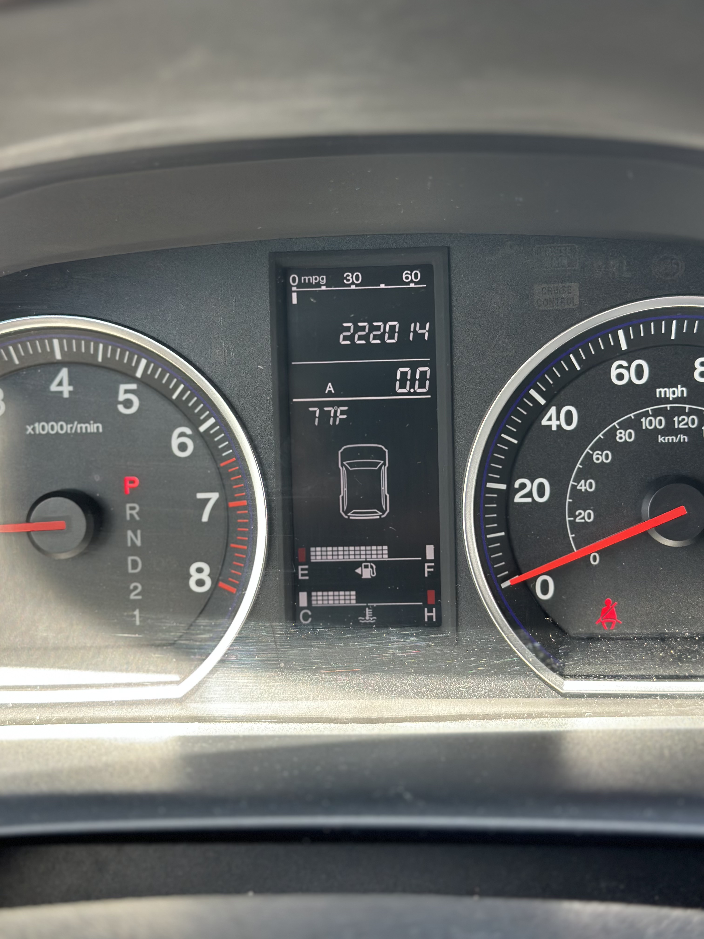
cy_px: 470
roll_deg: -1.2
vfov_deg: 39.7
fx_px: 1302
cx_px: 352
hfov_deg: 30.3
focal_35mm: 48
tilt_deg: -21.9
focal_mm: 6.86
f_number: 1.78
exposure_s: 1/148
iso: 100
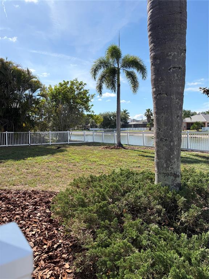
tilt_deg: -4.4
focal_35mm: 26
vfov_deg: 67.3
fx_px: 209
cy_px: 140
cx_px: 104
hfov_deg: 53.1
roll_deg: +1.5
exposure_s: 1/2985
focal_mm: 5.96
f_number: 1.6
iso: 50
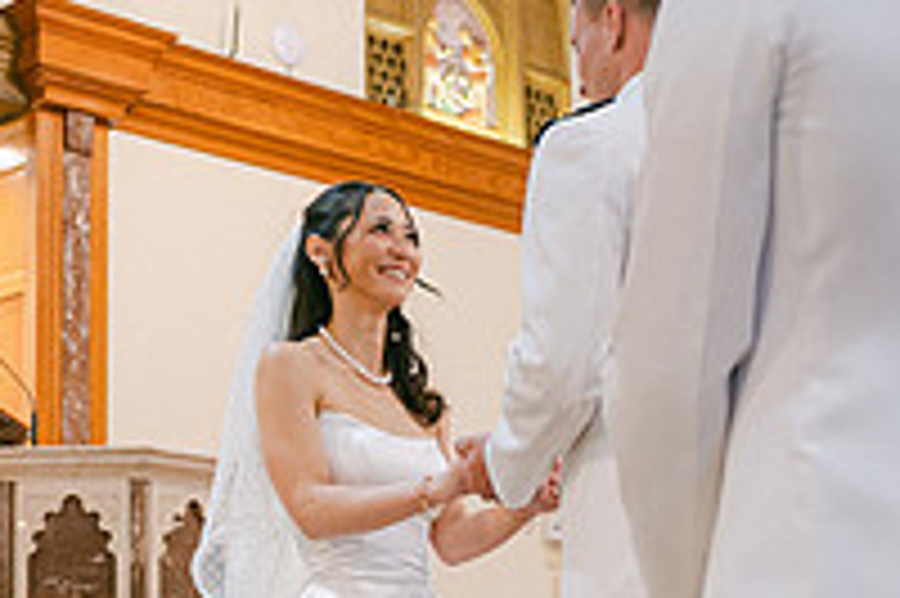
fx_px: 2023
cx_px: 378
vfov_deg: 16.6
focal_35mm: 81
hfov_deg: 25.0
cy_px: 544
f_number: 2.8
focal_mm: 28
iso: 1000
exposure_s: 1/125
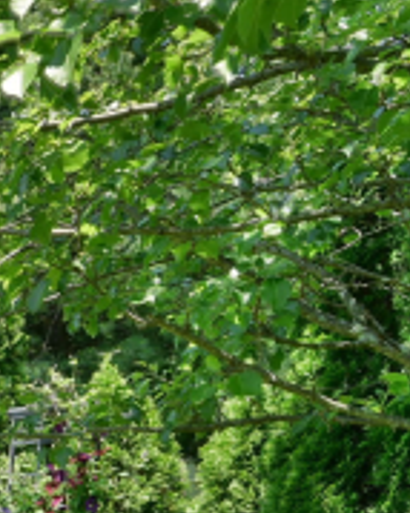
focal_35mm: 59
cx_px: -311
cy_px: 459
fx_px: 896
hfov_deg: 19.7
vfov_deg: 30.6
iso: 100
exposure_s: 1/40
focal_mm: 10
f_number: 10
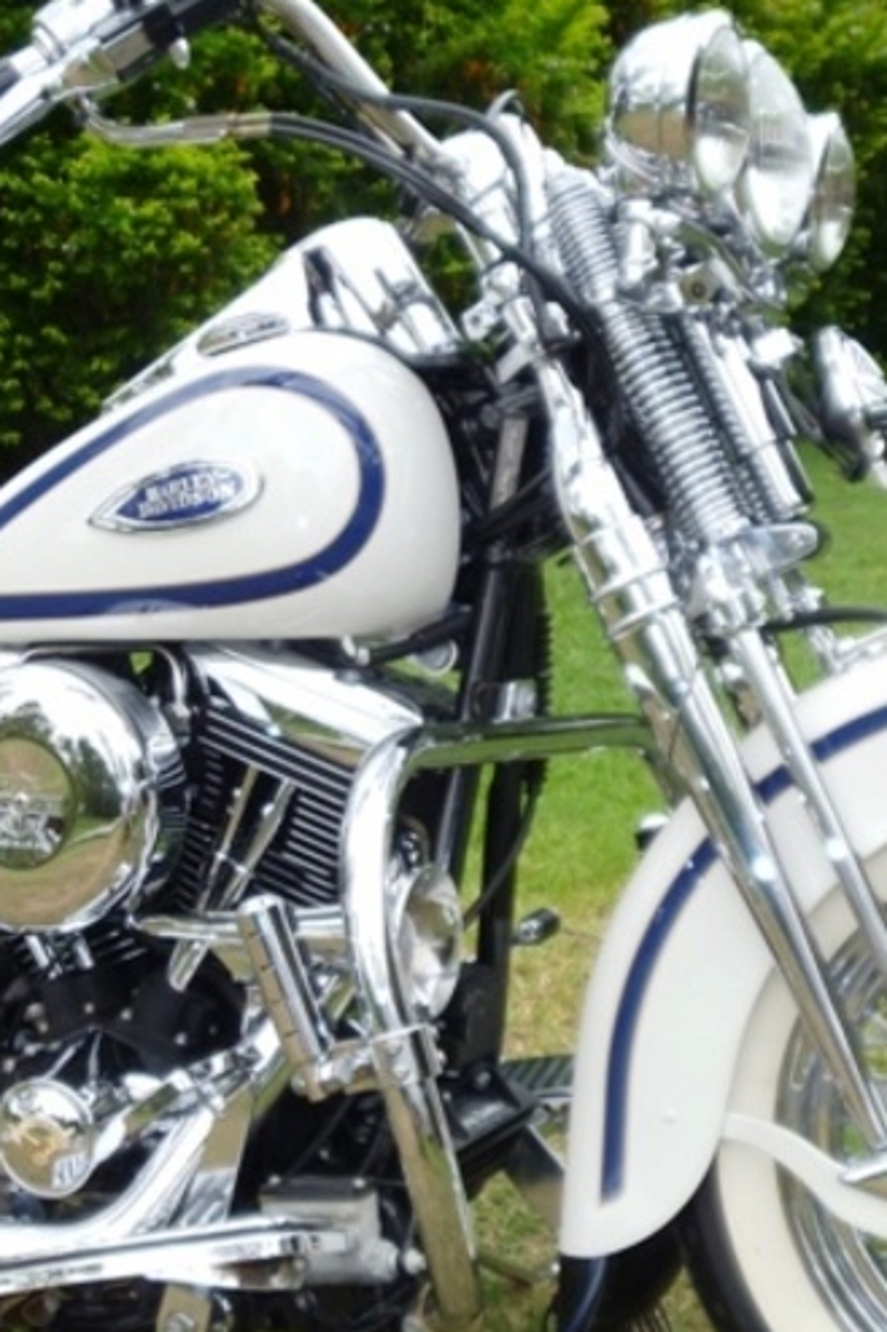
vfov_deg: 33.9
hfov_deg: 23.0
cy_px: 774
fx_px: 2182
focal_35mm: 59
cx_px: 493
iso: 100
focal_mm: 6.3
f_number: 3.5
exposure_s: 1/250
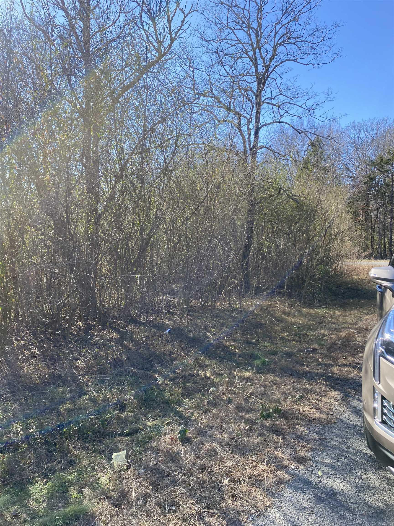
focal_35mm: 26
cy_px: 263
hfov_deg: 53.1
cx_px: 197
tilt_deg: -3.5
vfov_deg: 67.3
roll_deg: -1.1
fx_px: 395
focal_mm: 4.25
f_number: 1.8
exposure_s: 1/827
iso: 32
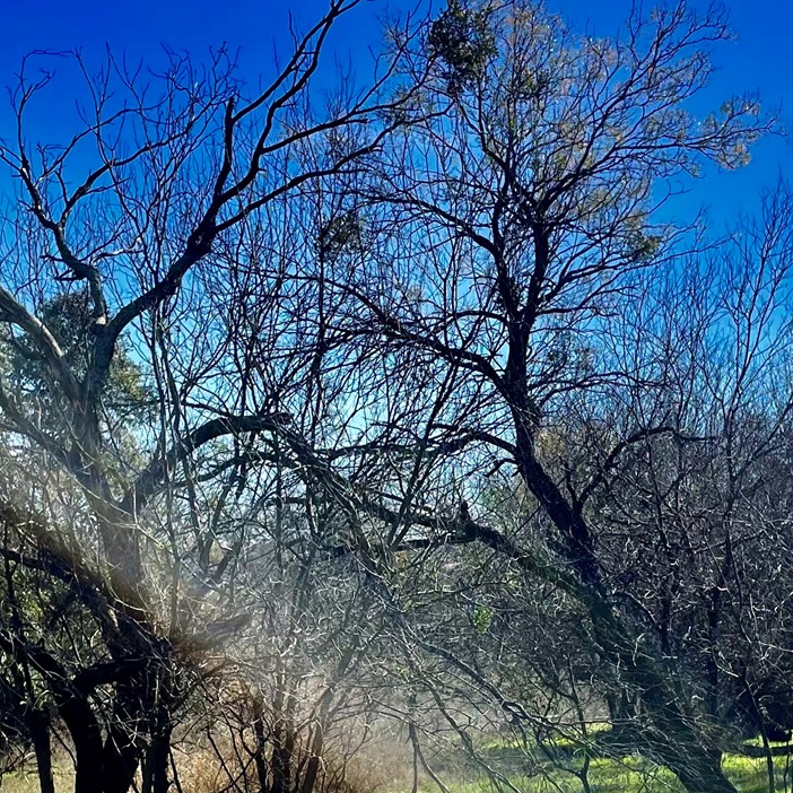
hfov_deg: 25.7
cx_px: 450
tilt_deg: -5.2
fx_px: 1737
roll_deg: +2.8
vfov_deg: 25.0
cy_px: 709
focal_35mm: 67
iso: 32
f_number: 1.6
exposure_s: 1/2882
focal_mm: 4.2
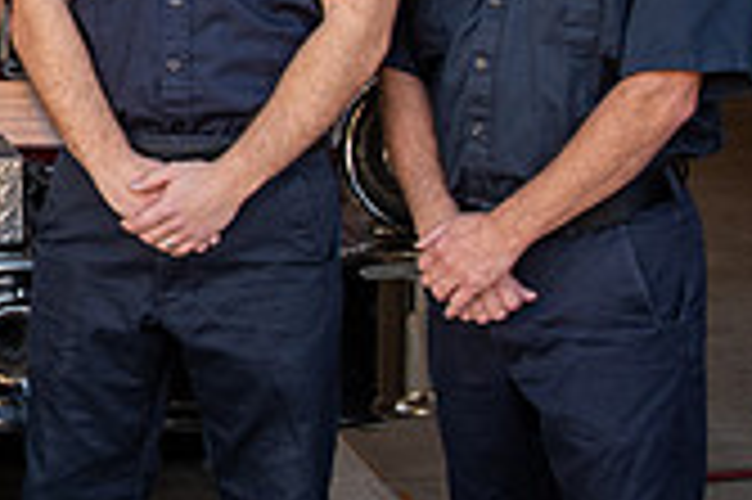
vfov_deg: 8.2
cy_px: 6
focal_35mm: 166
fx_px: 3464
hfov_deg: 11.8
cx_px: -384
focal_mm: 24
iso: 640
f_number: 4.5
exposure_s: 1/200
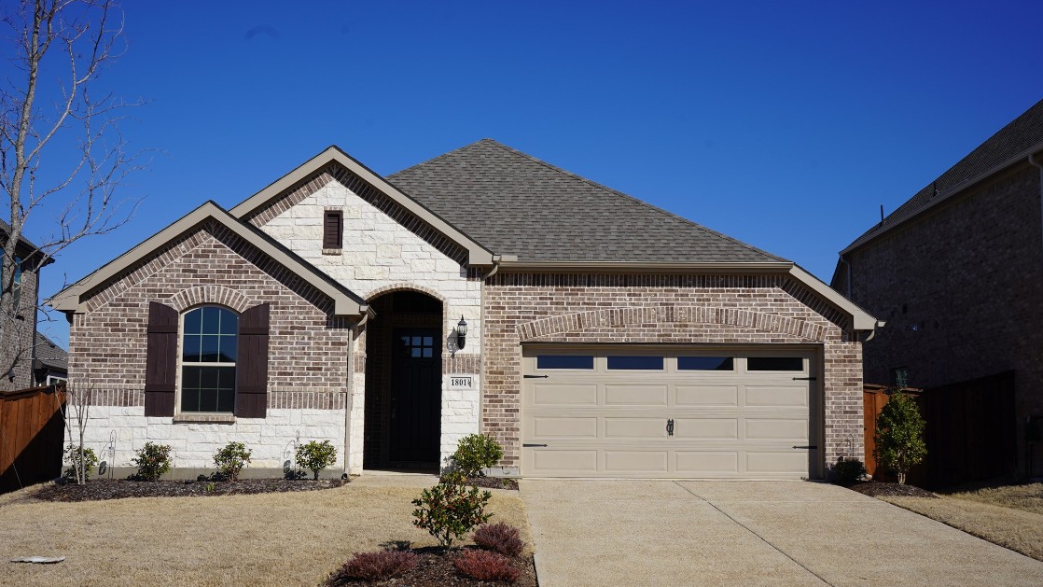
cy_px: 315
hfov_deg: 49.4
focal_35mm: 41
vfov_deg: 29.0
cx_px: 507
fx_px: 1134
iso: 100
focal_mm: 38
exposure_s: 1/320
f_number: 10
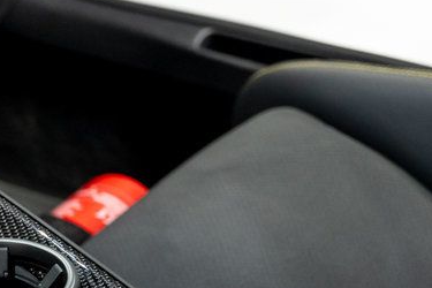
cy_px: 176
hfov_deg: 13.3
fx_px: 1800
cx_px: -90
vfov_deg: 9.1
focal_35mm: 150
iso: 3200
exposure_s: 1/60
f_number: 4
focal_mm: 55
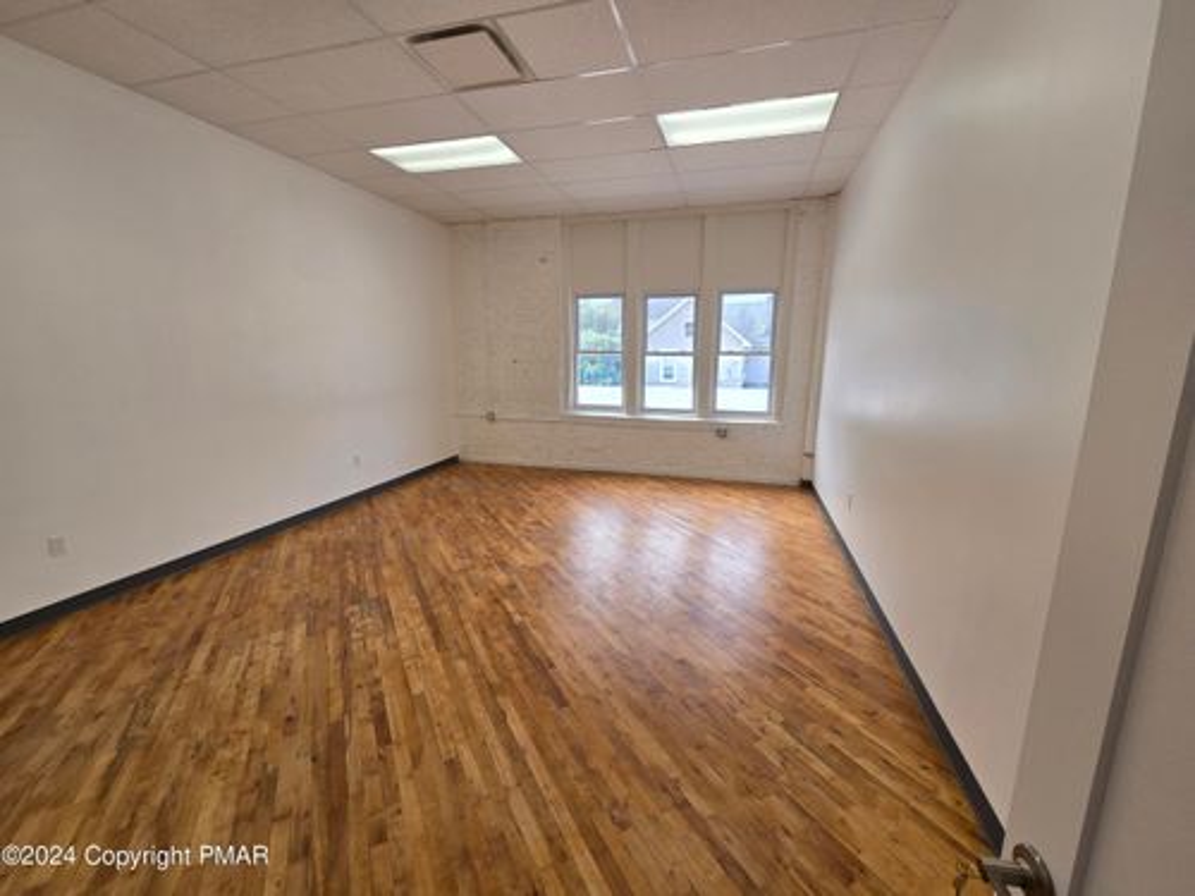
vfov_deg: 89.9
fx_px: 449
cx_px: 598
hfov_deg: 106.2
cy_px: 448
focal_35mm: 13
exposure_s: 1/143
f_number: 2.2
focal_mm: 2.2
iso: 50
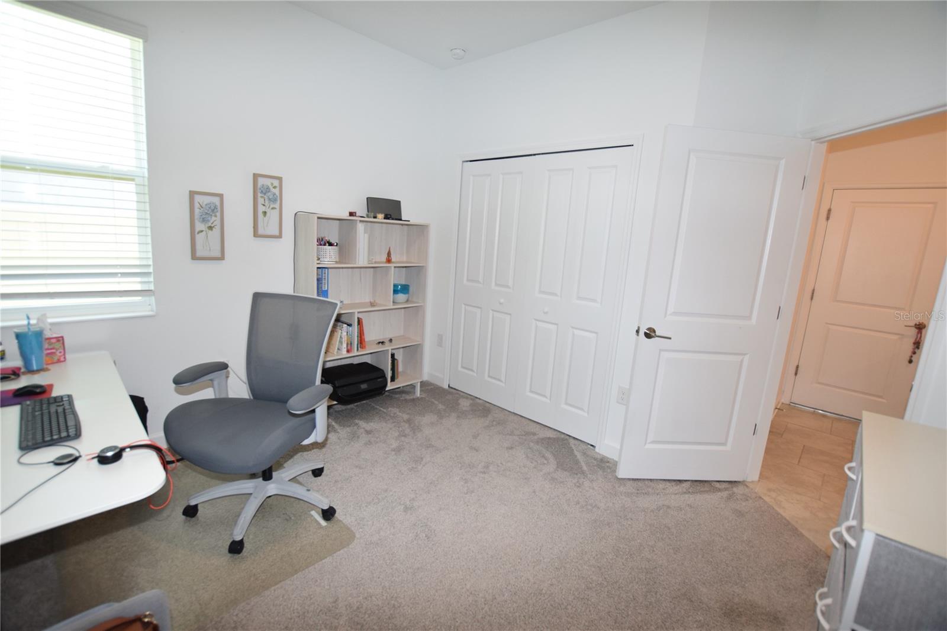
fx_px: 394
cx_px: 474
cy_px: 316
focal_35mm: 15
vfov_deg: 77.3
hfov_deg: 100.4
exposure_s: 1/100
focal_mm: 10
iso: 800
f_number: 5
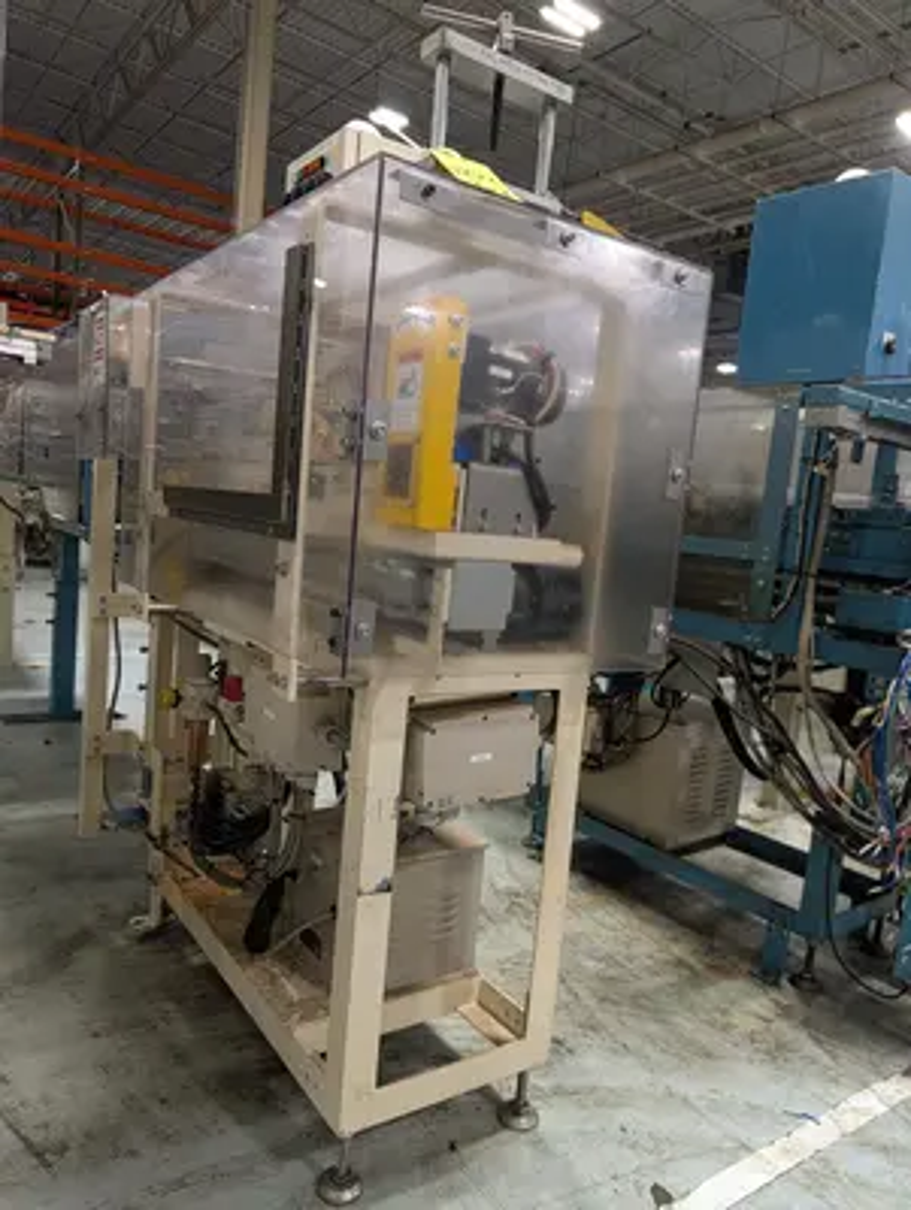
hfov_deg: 56.9
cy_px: 605
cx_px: 456
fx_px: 840
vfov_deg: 71.5
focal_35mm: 24
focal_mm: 6.9
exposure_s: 1/420
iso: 574
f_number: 1.68
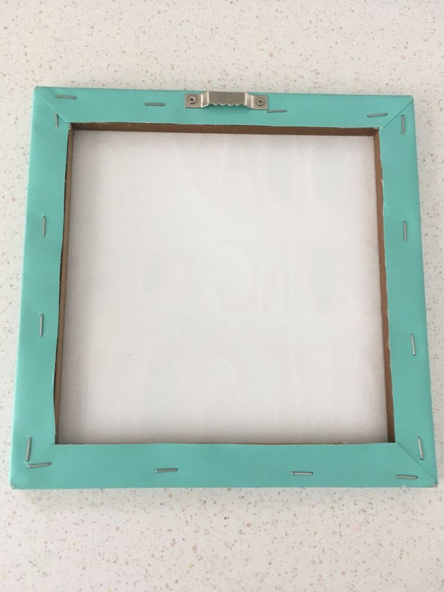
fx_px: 496
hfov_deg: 48.2
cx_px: 222
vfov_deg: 61.7
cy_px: 296
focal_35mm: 29
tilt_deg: -81.6
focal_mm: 4.15
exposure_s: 1/33
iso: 40
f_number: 2.2
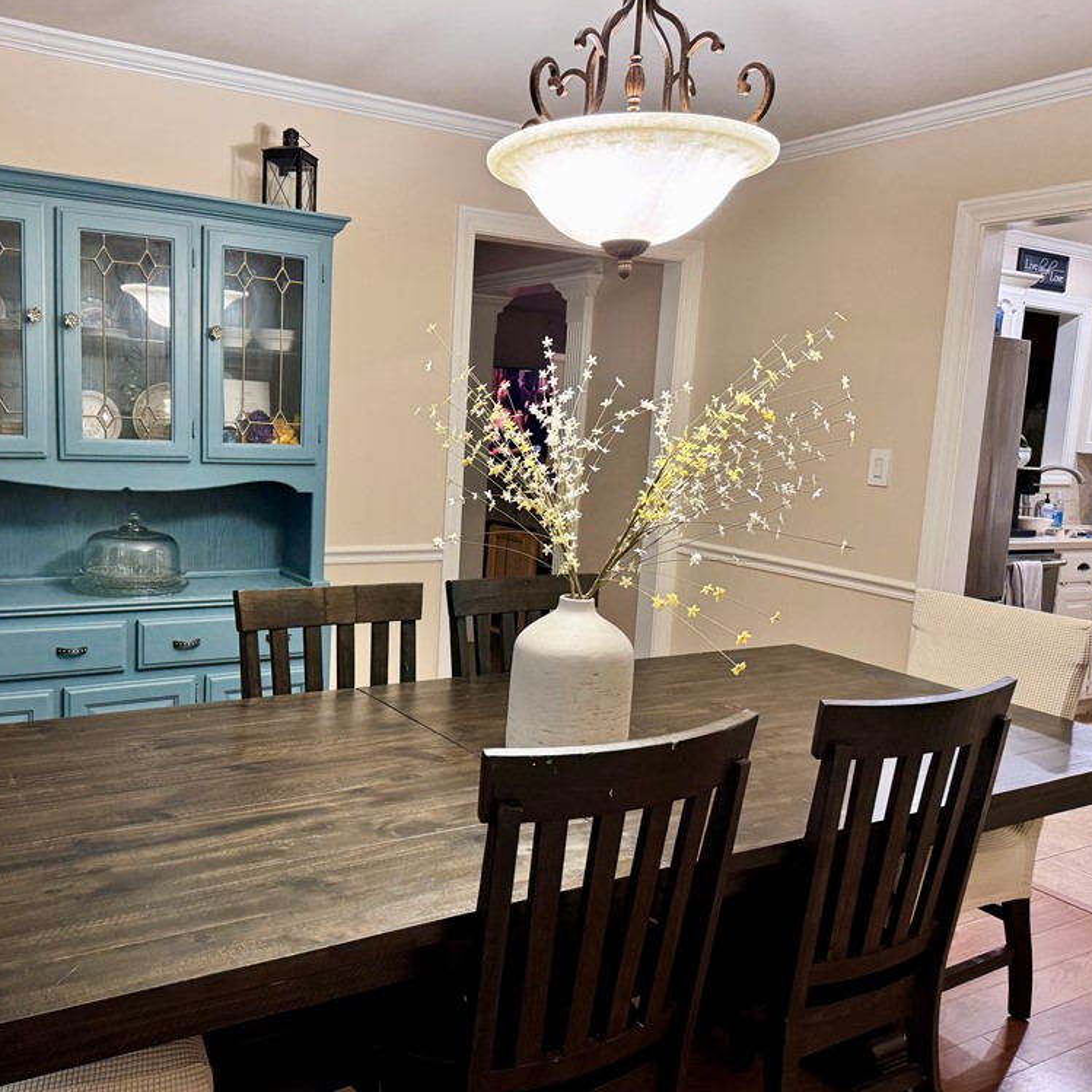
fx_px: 1035
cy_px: 544
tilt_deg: -8.5
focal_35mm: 29
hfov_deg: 55.2
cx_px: 432
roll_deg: -2.9
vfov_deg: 55.6
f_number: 1.78
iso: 160
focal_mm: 6.76
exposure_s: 1/120
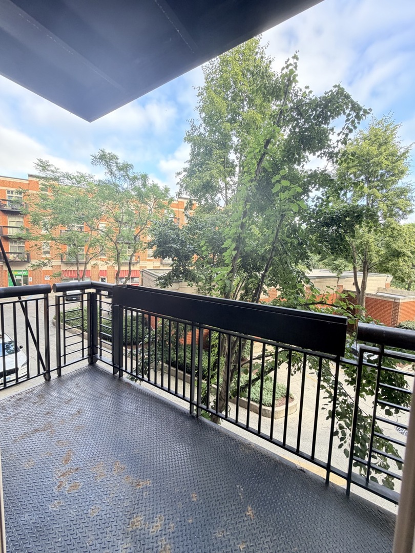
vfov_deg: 102.1
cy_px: 276
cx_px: 208
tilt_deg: -5.0
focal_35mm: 14
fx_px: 224
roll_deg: -2.0
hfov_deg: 85.7
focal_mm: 2.22
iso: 160
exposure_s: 1/121
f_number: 2.2
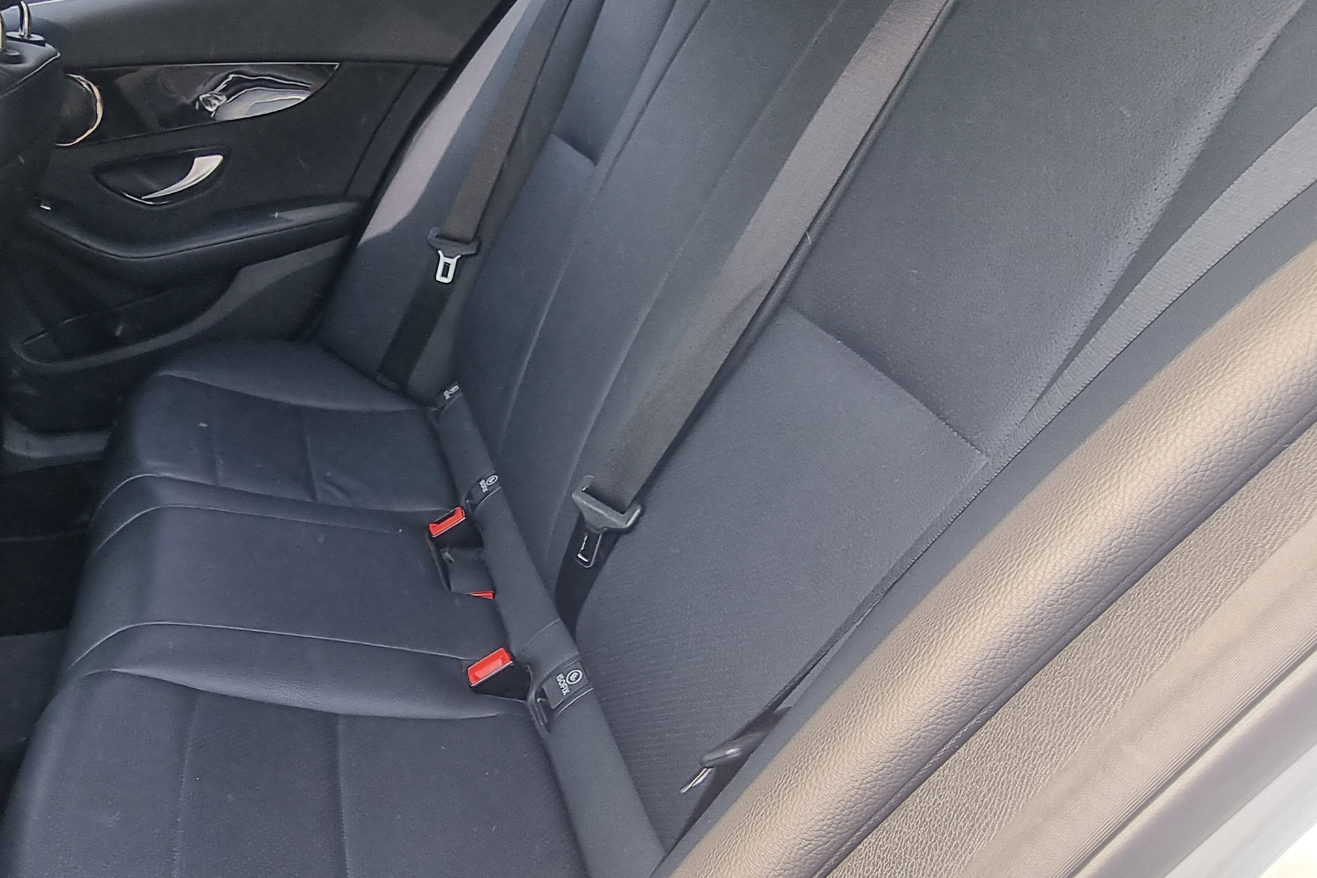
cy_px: 521
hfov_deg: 62.8
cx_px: 304
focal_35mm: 27
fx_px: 988
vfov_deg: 47.7
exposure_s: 1/147
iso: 50
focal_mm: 2.2
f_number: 2.2
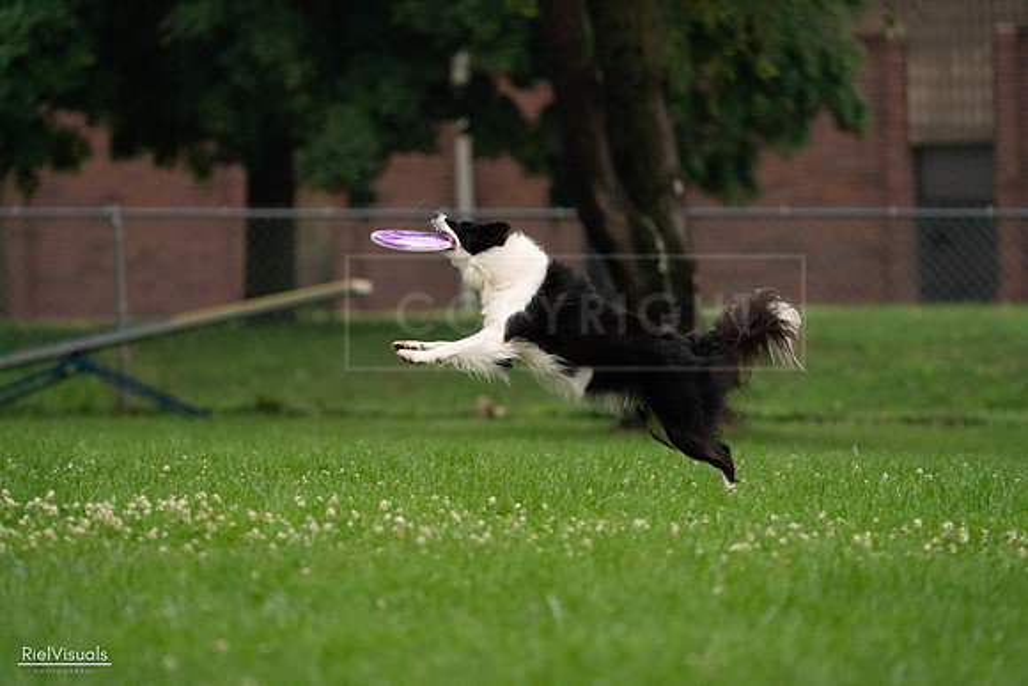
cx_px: 514
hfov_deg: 5.6
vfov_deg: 3.8
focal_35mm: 365
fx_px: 10425
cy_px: 343
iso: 6400
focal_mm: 365
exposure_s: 1/1600
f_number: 6.3
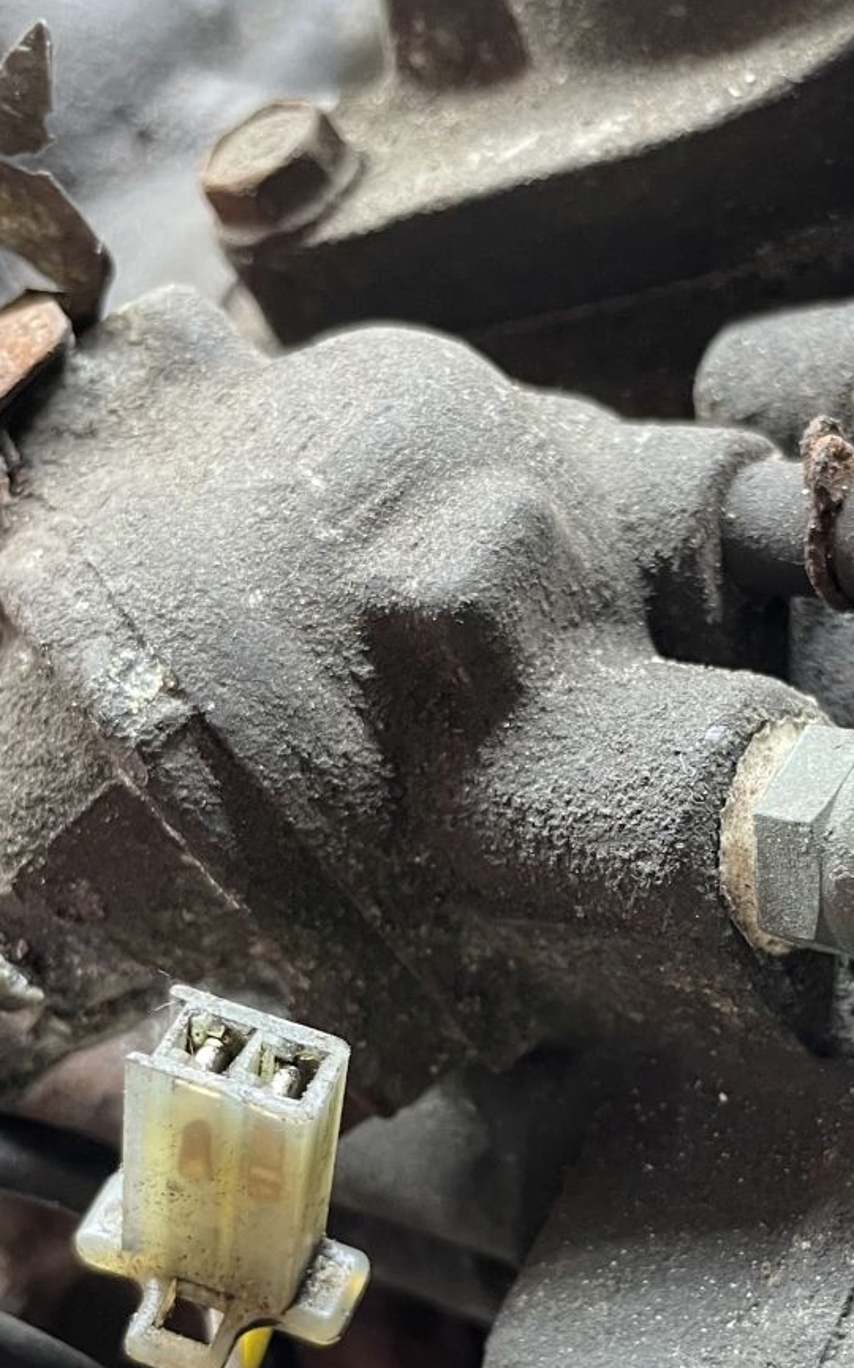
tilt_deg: -48.8
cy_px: 968
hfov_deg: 24.9
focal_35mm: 51
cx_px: 693
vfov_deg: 38.9
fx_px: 1901
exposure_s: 1/50
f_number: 1.6
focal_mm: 4.2
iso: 250
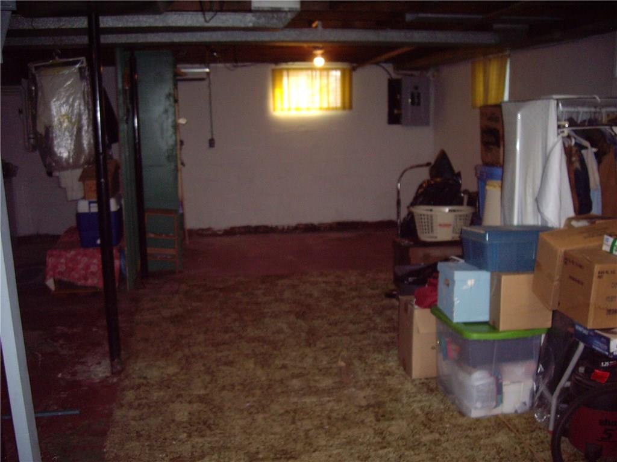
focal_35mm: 38
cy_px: 231
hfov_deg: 49.0
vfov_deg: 37.7
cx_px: 308
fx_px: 677
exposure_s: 1/40
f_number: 2.7
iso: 200
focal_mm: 6.2
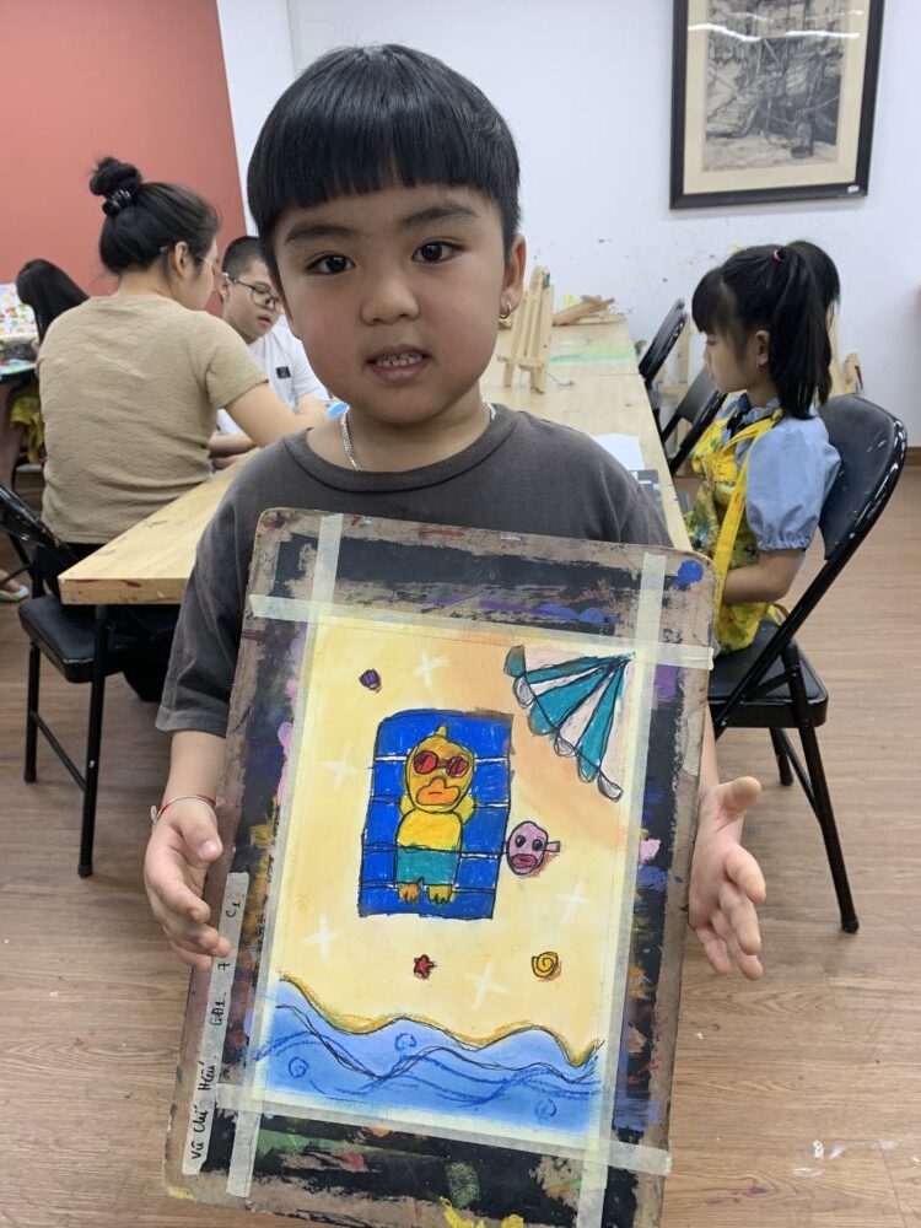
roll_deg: +3.2
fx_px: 922
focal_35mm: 26
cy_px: 614
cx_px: 460
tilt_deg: -21.3
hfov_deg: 53.1
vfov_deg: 67.3
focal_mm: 4.25
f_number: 1.8
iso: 80
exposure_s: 1/121
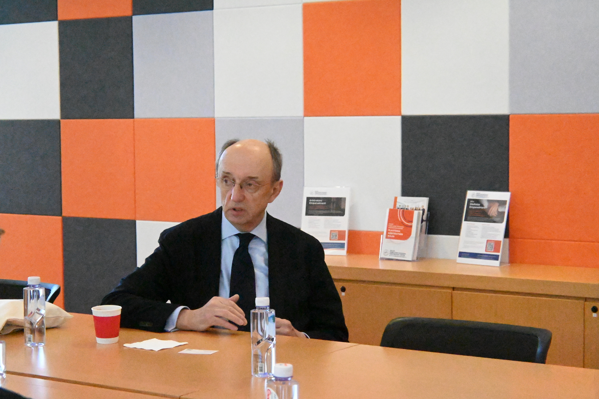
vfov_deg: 18.2
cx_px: 300
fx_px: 1248
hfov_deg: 27.0
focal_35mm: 75
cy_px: 200
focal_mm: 50
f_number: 7.1
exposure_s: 1/2000
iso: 51200
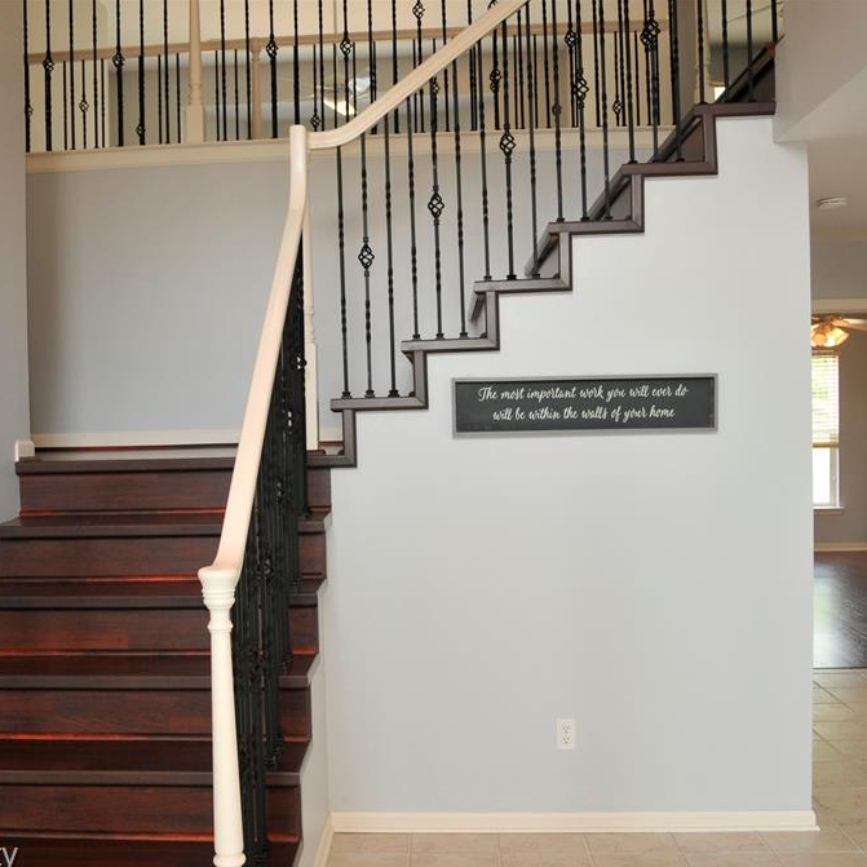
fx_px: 992
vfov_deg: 47.2
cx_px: 355
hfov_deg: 47.0
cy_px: 438
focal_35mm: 35
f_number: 4
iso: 400
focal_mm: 18
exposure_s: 1/100
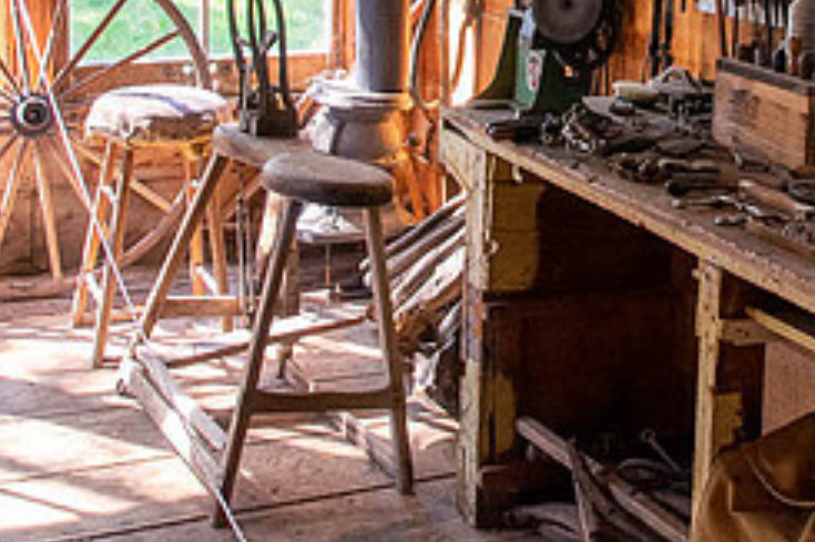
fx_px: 1448
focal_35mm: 64
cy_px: -22
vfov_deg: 20.4
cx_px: 595
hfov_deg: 31.0
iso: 1100
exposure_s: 1/100
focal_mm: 18
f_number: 6.3
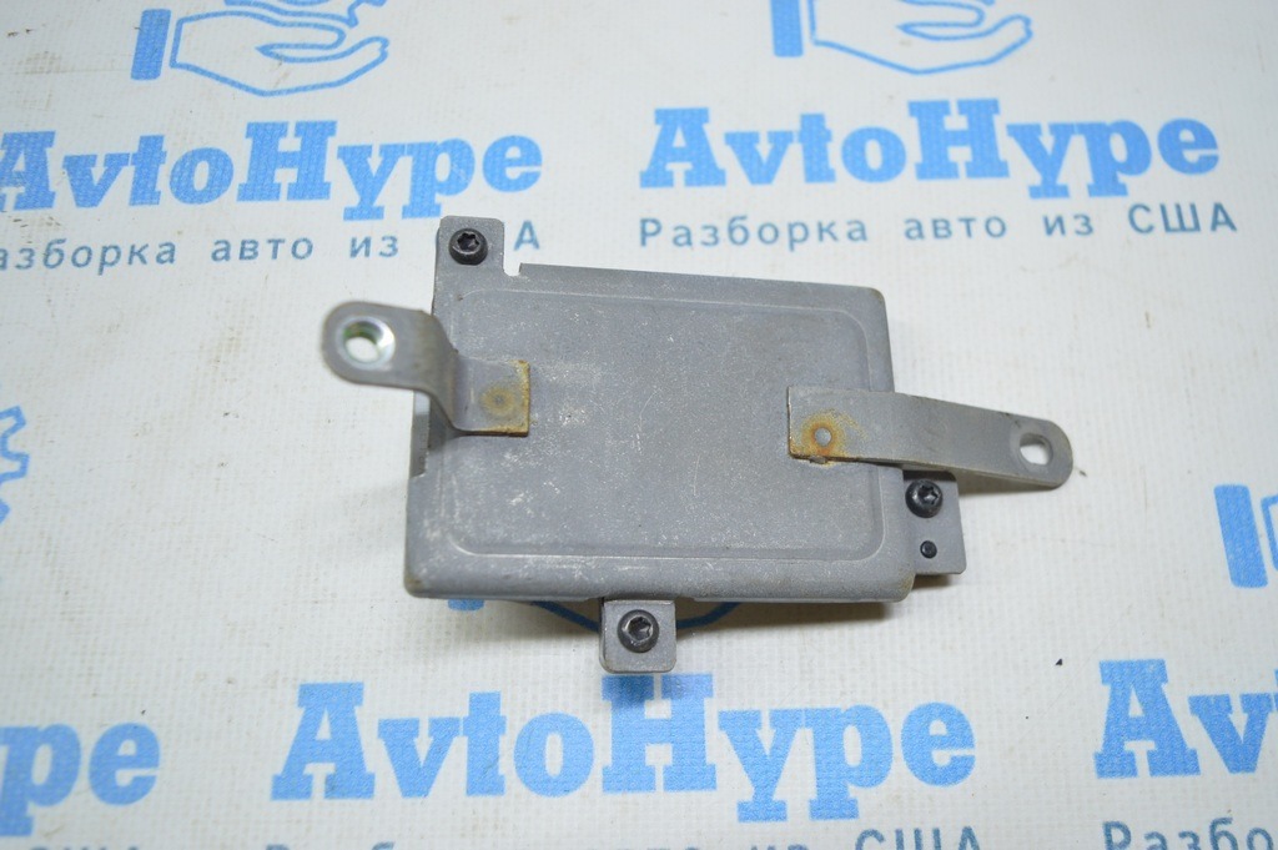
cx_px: 639
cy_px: 425
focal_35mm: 32
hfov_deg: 59.5
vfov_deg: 41.6
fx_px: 1117
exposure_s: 1/60
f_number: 3.8
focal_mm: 21
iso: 400
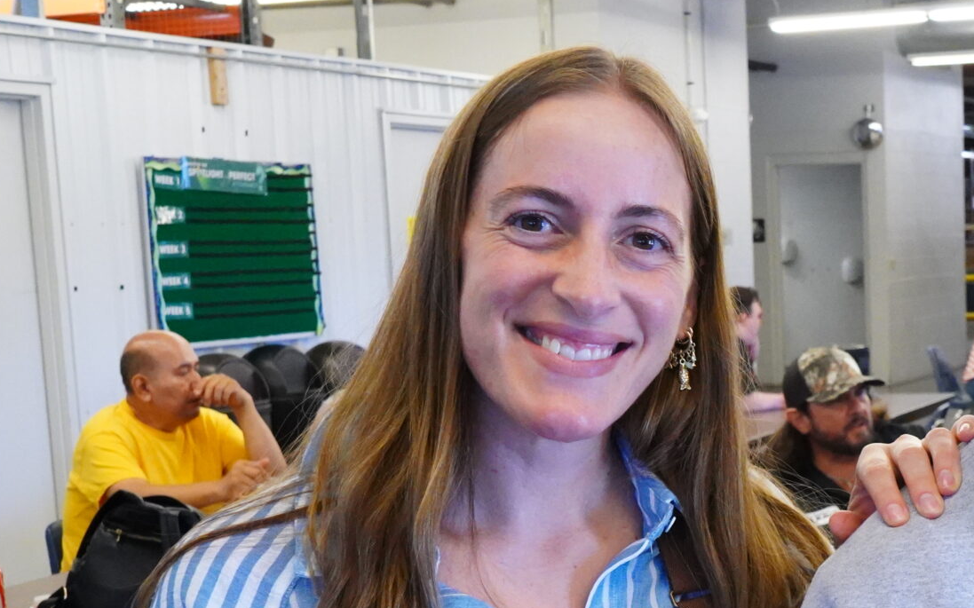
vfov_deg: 18.6
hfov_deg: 28.6
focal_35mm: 69
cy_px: 519
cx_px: 882
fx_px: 1831
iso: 10000
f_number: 10
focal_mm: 29
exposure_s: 1/125
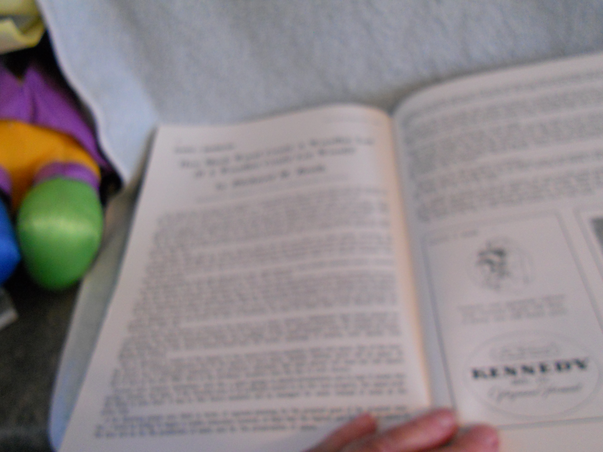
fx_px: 557
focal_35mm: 32
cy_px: 226
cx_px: 302
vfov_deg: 44.2
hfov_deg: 56.8
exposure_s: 1/25
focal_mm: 5.8
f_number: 3.5
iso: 400
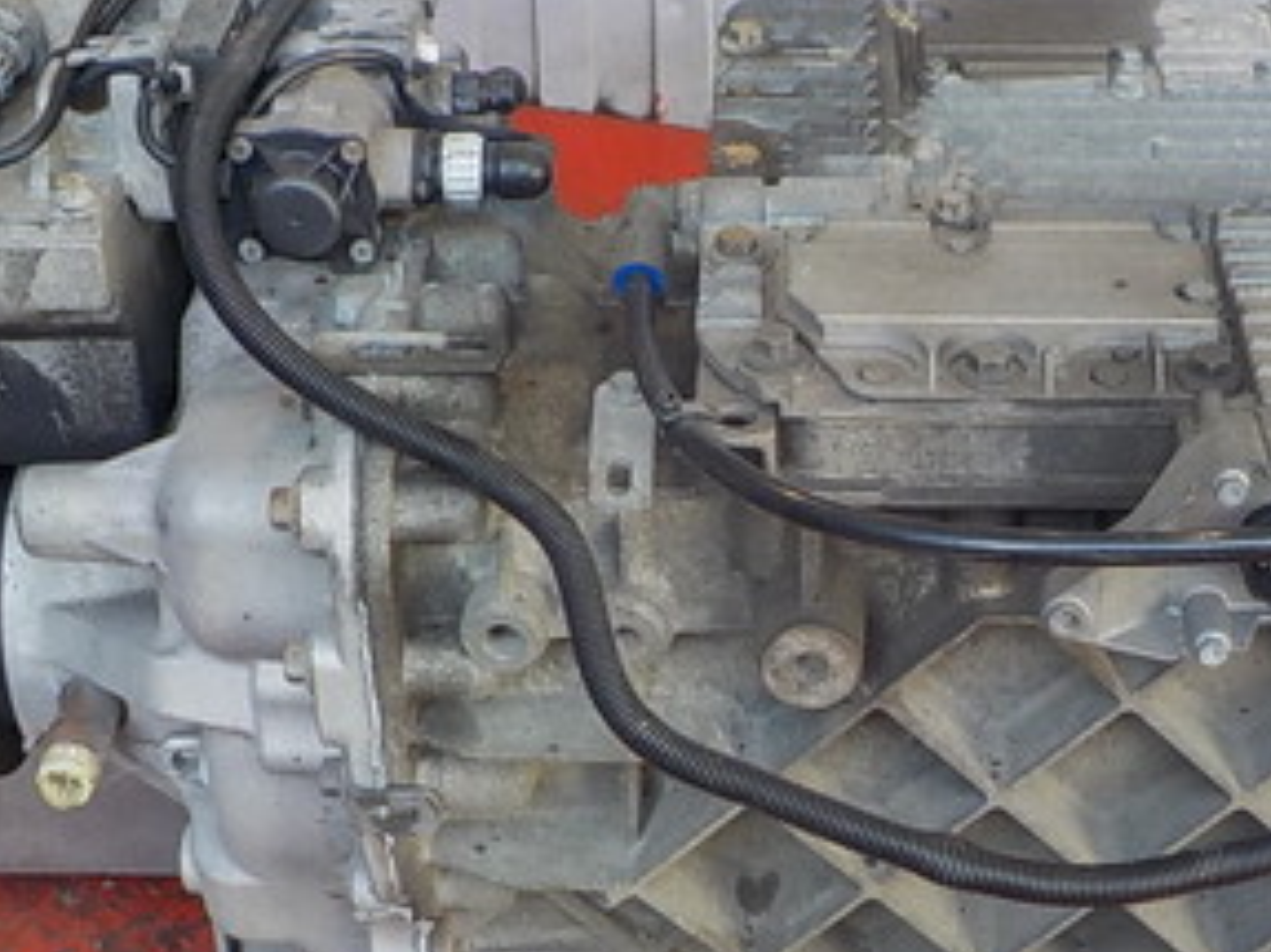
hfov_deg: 28.7
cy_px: 593
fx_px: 2459
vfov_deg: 21.9
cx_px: 881
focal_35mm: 67
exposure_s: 1/40
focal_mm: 4.1
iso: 125
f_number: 3.3
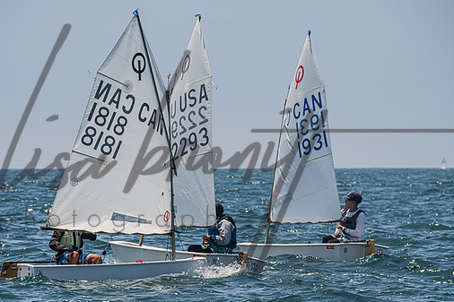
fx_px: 3454
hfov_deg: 7.5
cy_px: 174
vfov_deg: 5.0
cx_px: 209
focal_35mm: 274
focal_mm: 200
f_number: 8
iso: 250
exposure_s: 1/1600
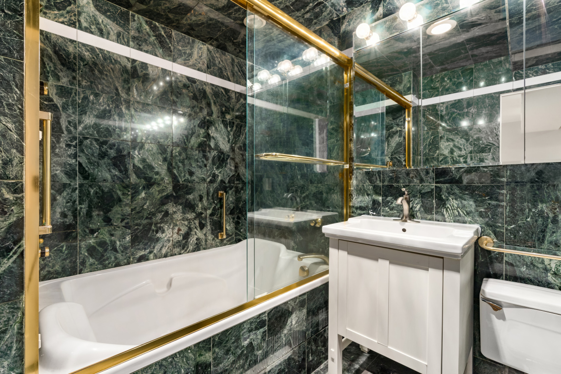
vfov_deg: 73.8
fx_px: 249
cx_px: 280
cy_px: 187
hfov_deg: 96.7
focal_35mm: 16
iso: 500
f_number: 8
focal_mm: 16
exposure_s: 1/4
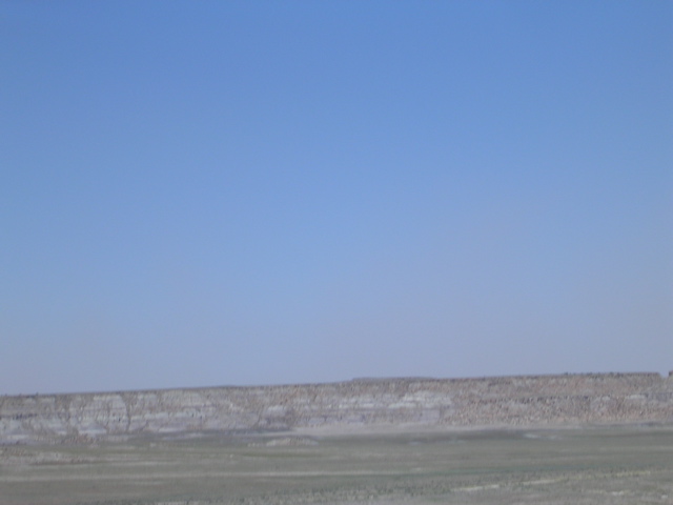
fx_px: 2236
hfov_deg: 17.1
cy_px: 252
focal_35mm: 115
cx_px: 336
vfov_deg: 12.9
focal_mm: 17.4
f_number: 4.9
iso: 50
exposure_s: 1/655
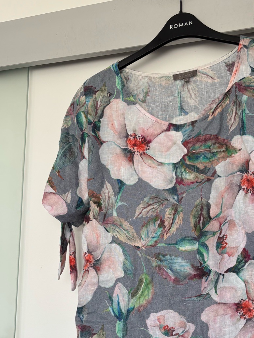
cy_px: 238
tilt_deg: +5.2
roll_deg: -1.1
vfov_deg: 45.7
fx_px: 391
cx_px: 154
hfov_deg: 35.8
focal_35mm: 40
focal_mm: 5.96
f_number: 1.6
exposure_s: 1/304
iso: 50
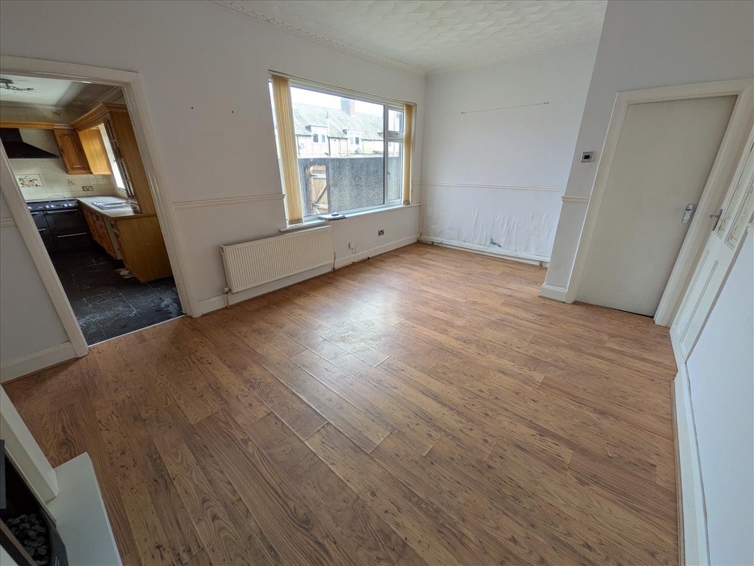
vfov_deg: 85.7
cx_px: 377
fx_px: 305
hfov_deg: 102.1
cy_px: 283
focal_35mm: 14
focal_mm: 1.85
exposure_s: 1/106
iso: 44
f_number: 2.2
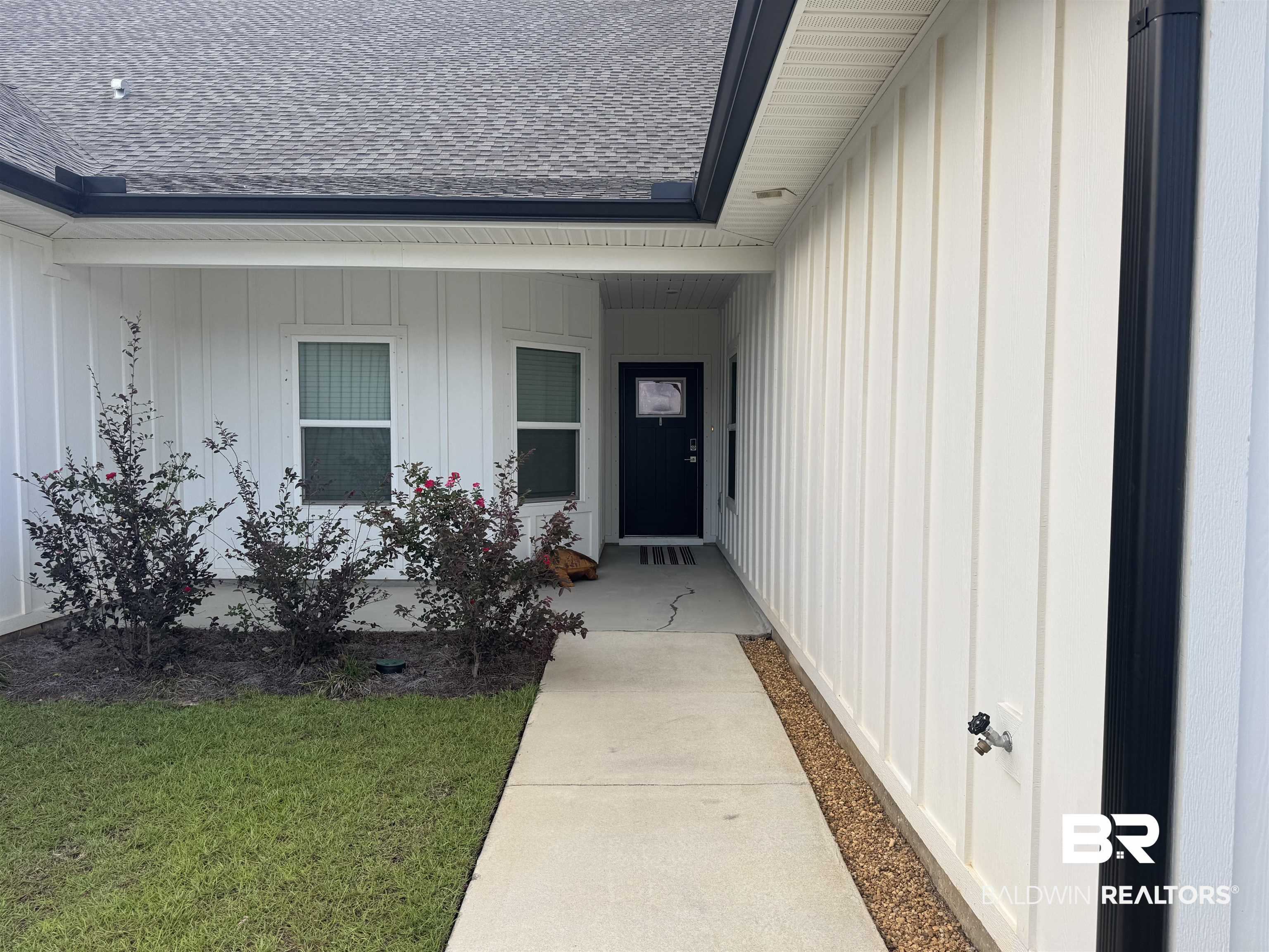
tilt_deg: -4.0
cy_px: 476
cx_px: 634
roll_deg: -0.3
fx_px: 880
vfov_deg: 56.8
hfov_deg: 71.6
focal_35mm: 24
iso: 80
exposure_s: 1/422
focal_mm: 6.76
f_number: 1.78
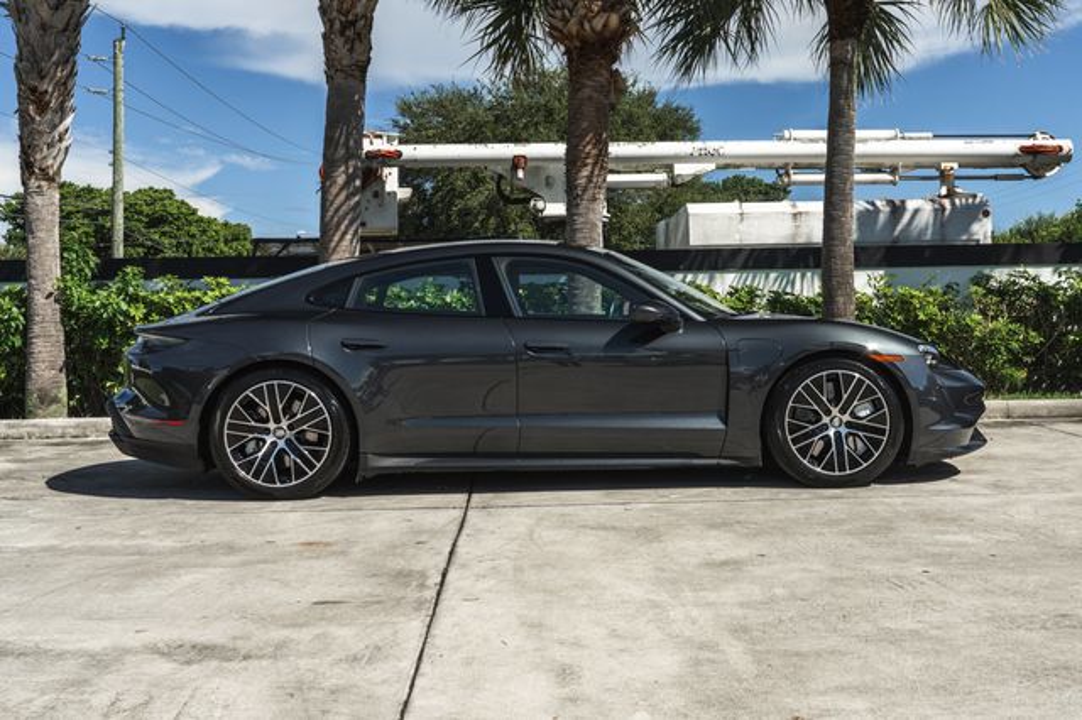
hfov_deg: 41.0
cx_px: 609
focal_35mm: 48
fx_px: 1445
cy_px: 321
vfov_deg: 28.0
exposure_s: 1/100
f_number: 8
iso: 100
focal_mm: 35
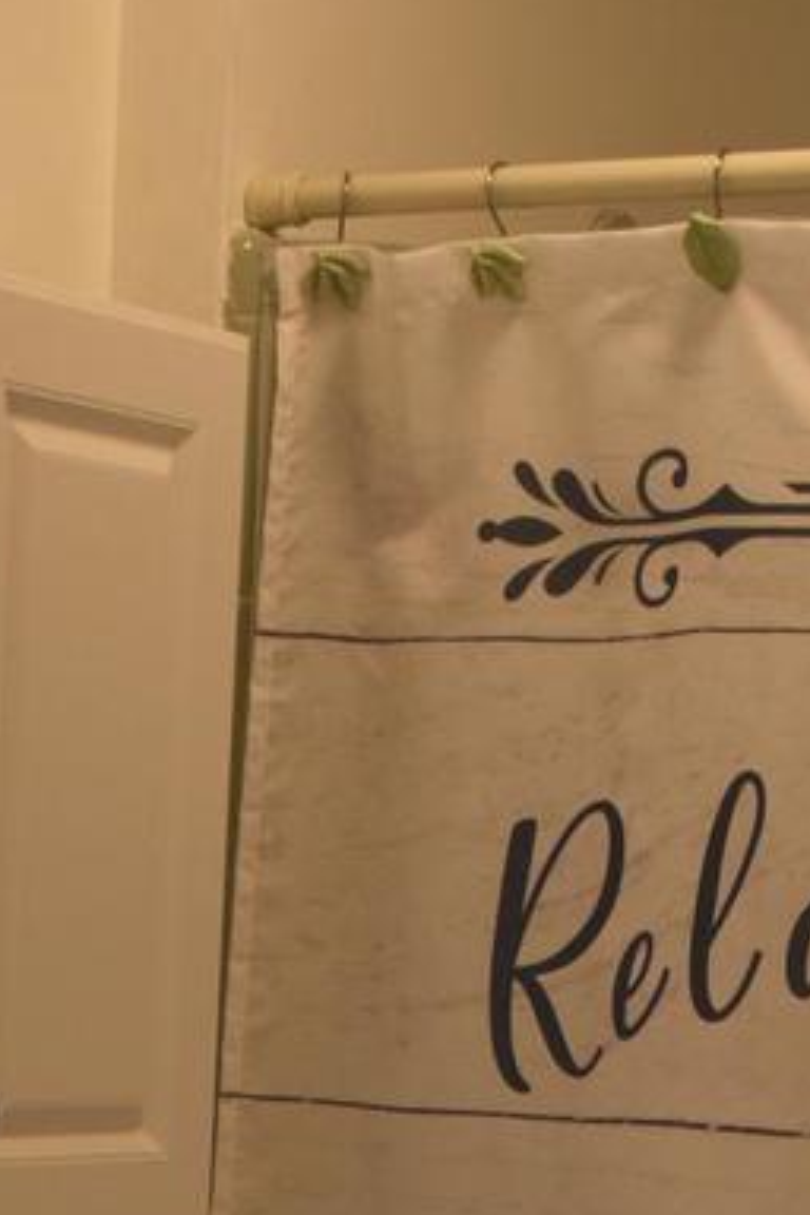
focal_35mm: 120
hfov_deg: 11.3
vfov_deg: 15.4
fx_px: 4050
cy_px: 1952
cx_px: 16
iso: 400
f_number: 5.6
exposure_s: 1/125
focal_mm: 20
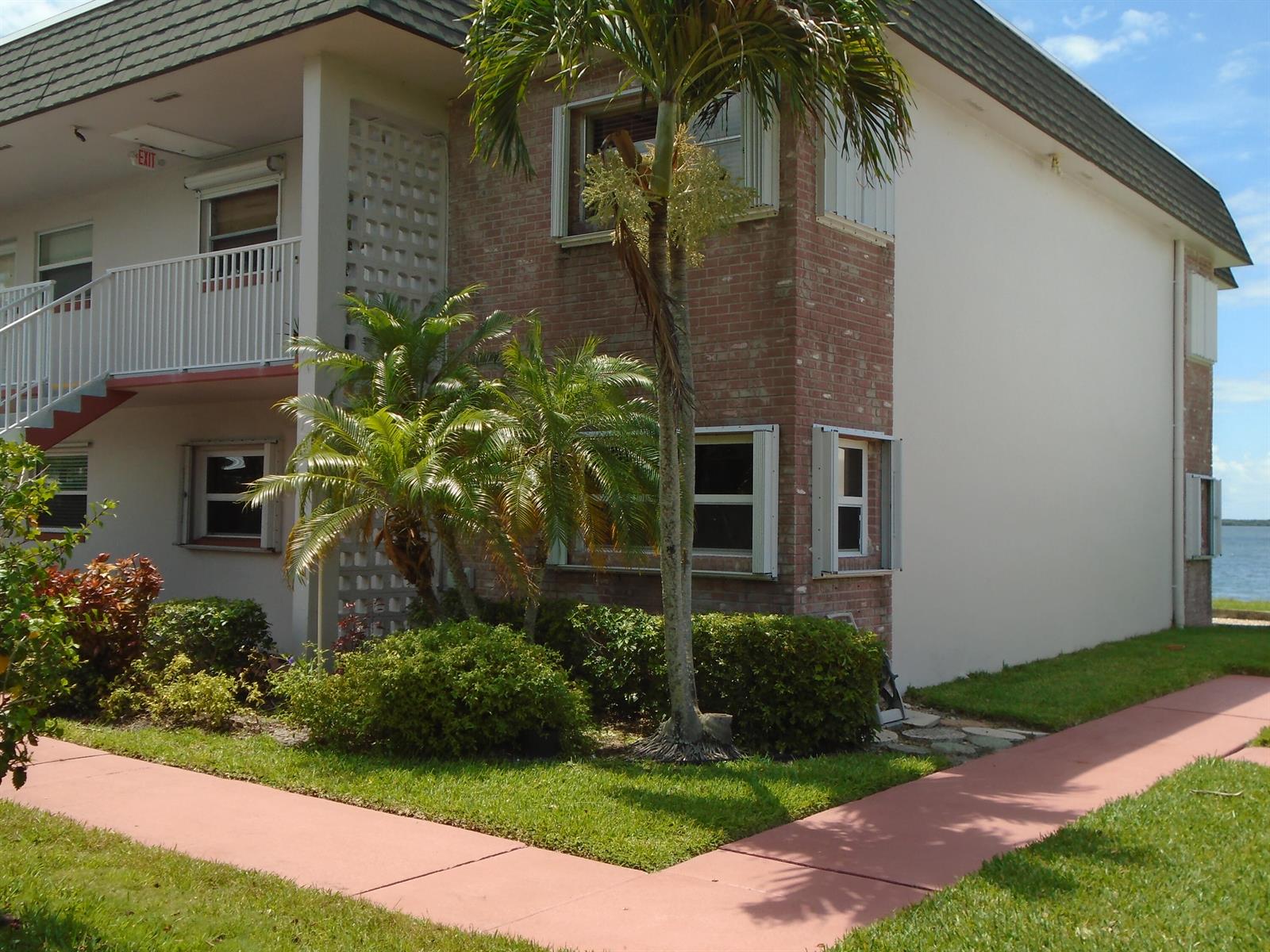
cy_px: 476
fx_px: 1321
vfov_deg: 39.7
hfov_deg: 51.4
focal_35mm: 36
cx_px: 635
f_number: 3.8
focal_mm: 6.4
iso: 100
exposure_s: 1/640
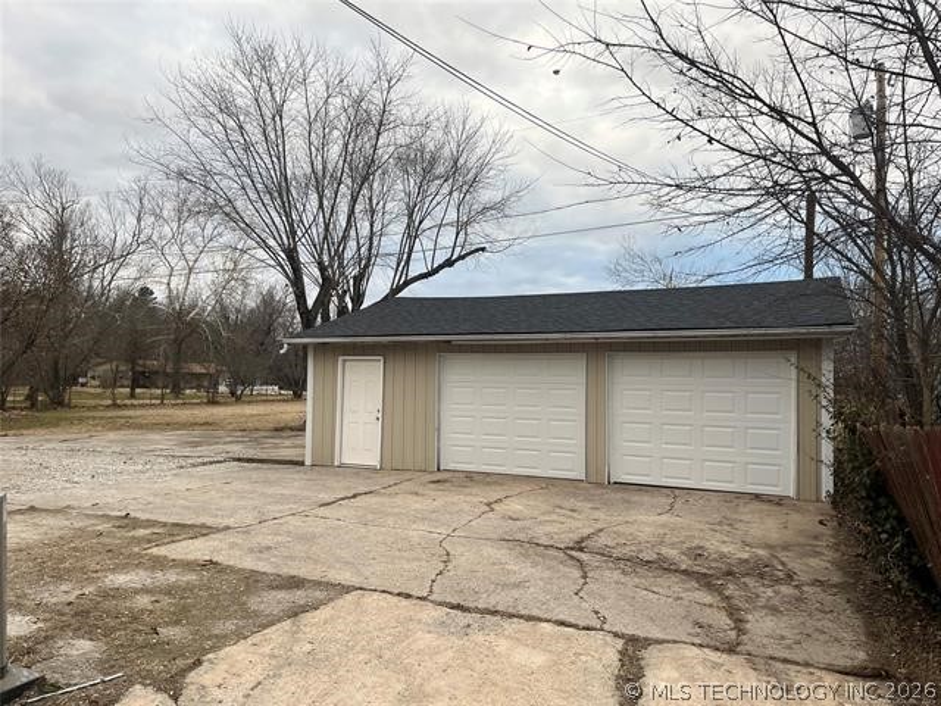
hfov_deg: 67.3
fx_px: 707
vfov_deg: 53.1
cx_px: 470
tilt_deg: +1.8
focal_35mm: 26
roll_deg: -1.6
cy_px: 353
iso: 50
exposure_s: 1/502
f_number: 1.6
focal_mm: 5.1
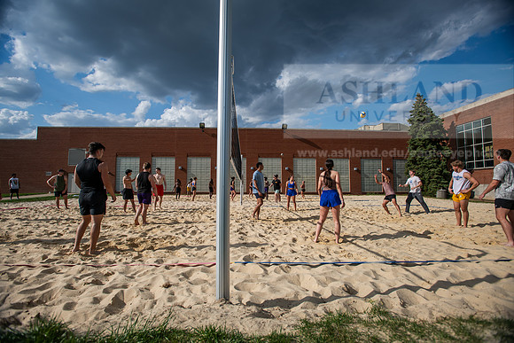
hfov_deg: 93.3
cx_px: 257
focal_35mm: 17
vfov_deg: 70.5
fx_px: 243
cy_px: 172
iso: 125
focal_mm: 17
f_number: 4.5
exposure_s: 1/800
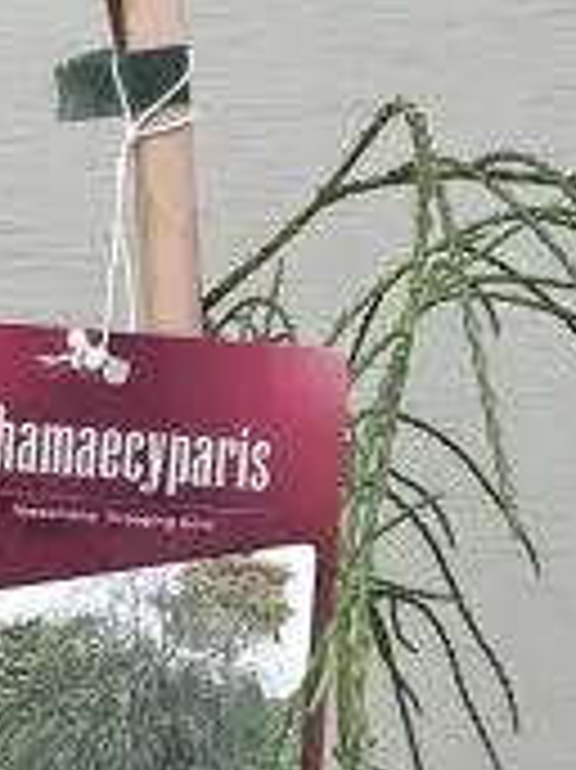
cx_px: 216
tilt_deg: -10.9
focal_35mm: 164
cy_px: 509
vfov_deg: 12.0
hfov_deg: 9.0
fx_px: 3643
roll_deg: -1.3
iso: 32
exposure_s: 1/191
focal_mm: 4.2
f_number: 1.6
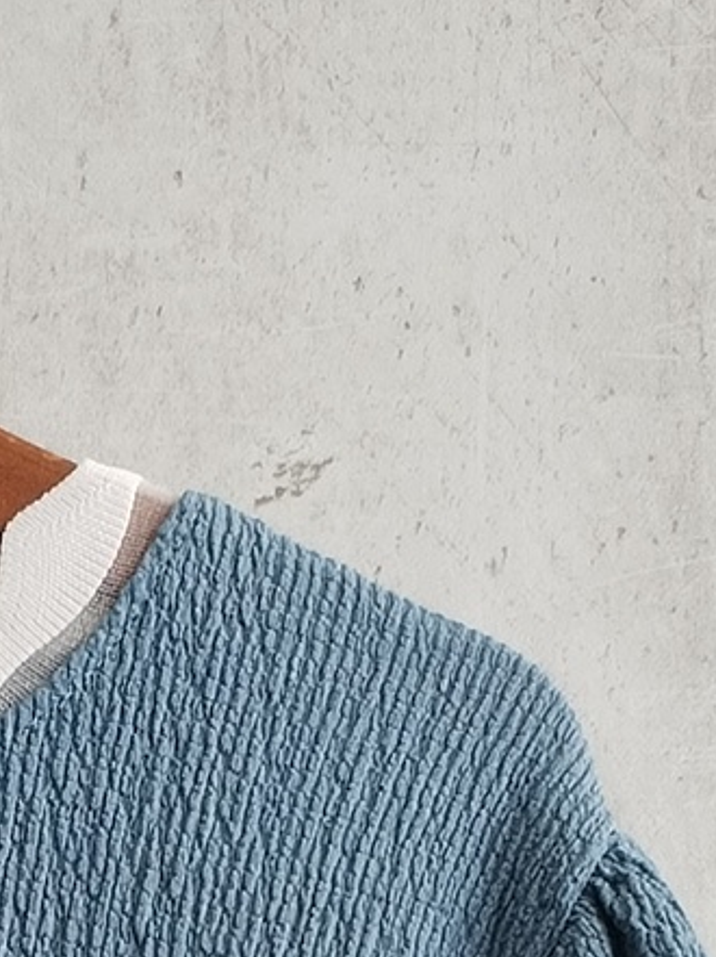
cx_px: -412
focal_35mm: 158
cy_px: 1871
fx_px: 4364
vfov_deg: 11.4
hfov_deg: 9.1
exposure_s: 1/100
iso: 161
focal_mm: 4.75
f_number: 1.8
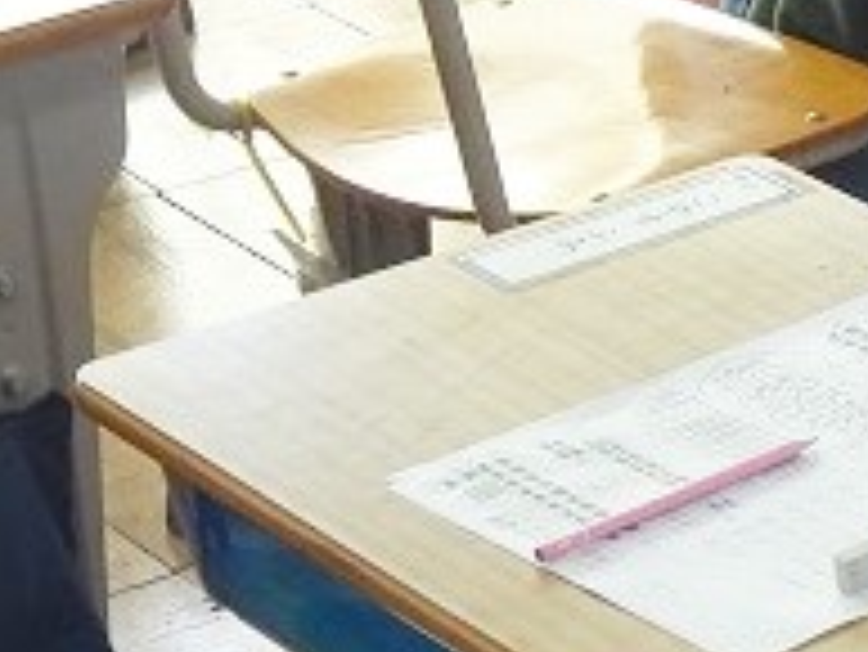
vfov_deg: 10.5
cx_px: 1534
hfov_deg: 12.7
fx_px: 3563
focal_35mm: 142
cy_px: 301
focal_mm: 6.8
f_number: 4
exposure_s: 1/40
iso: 100
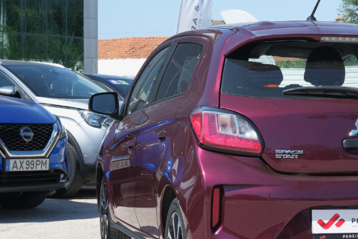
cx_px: 300
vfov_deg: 12.5
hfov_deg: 18.4
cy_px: 154
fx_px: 1094
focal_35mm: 110
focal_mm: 37.4
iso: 160
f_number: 9
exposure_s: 1/180
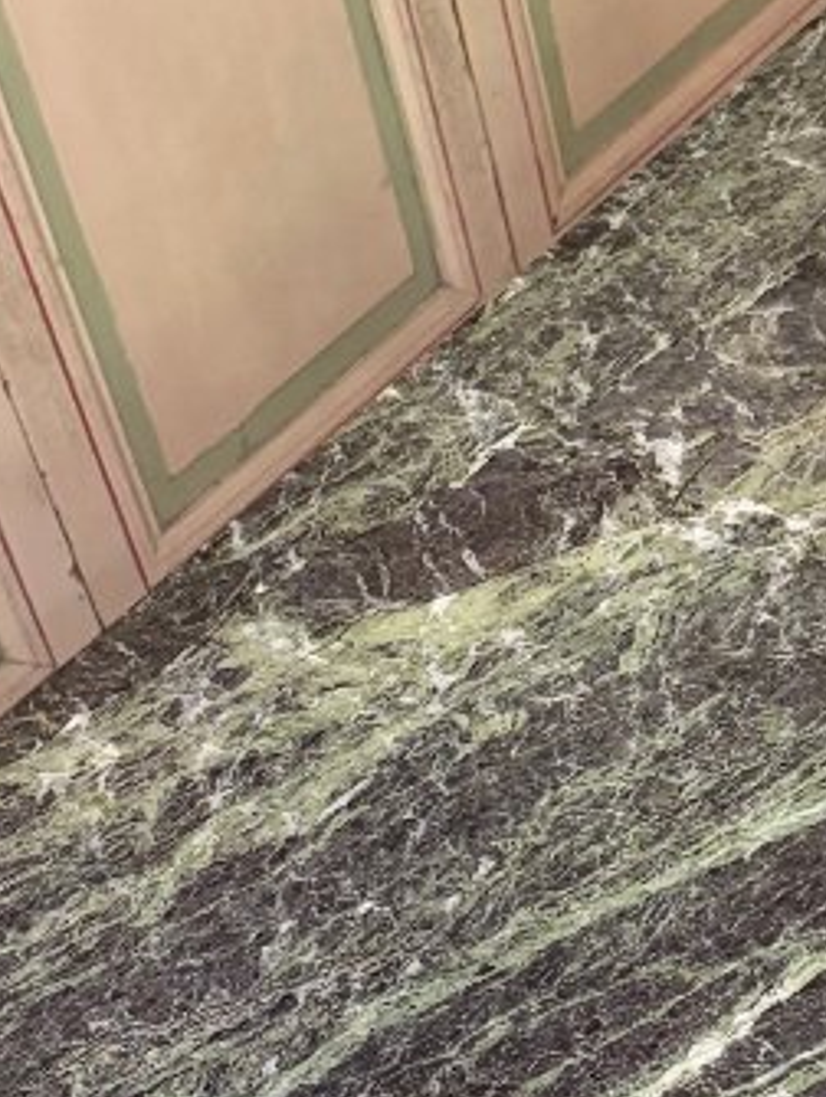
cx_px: 846
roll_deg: +11.6
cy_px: 930
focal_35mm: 93
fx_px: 2953
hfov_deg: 15.6
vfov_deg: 20.7
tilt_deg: -42.8
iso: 500
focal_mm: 5.96
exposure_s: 1/25
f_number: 1.6
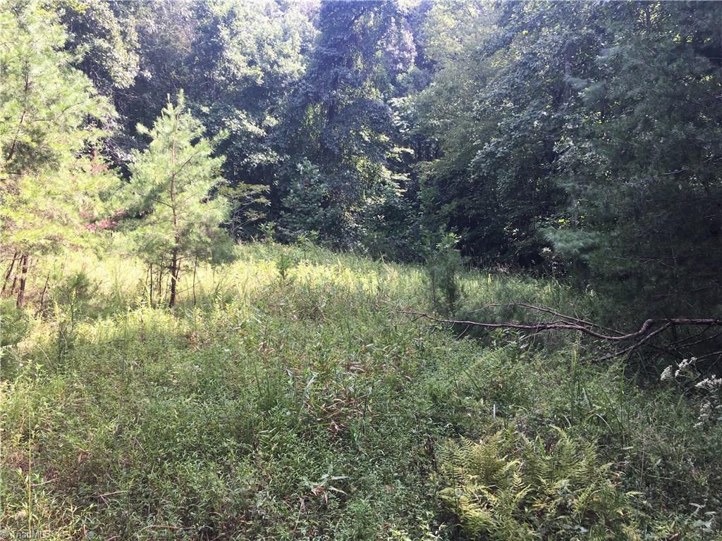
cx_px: 361
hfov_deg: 61.7
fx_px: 605
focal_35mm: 29
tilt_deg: -2.0
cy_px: 270
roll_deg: +1.5
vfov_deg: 48.2
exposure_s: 1/144
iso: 25
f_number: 2.2
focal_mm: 4.15
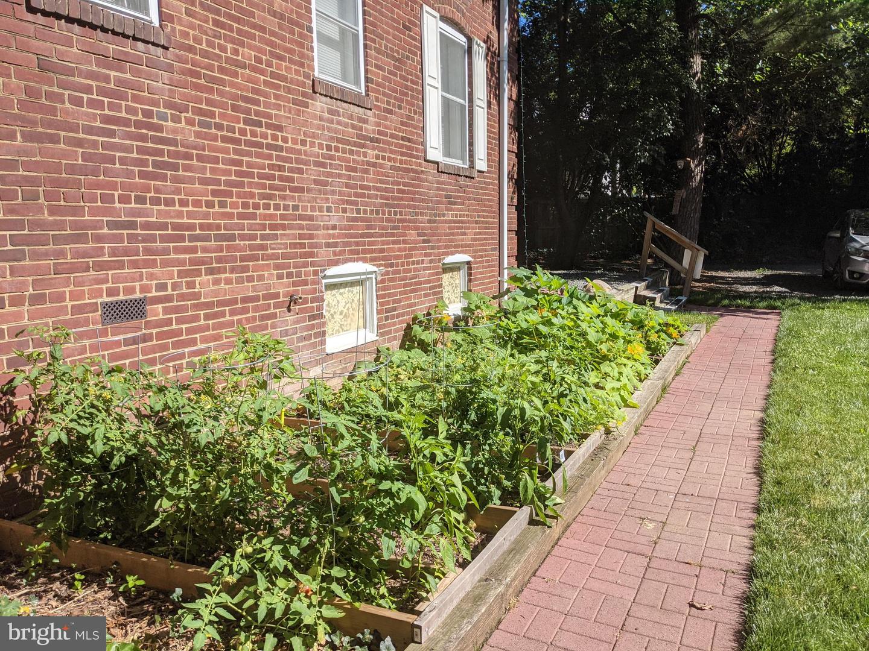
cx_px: 434
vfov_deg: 51.4
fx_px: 678
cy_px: 326
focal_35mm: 27
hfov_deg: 65.3
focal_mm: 4.38
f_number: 1.73
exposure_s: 1/3906
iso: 56
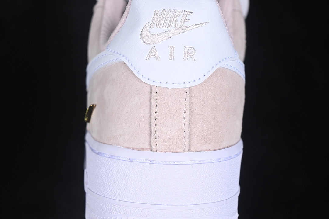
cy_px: 110
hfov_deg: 27.0
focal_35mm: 75
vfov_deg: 18.2
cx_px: 164
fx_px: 685
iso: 160
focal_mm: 50
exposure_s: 1/80
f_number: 7.1
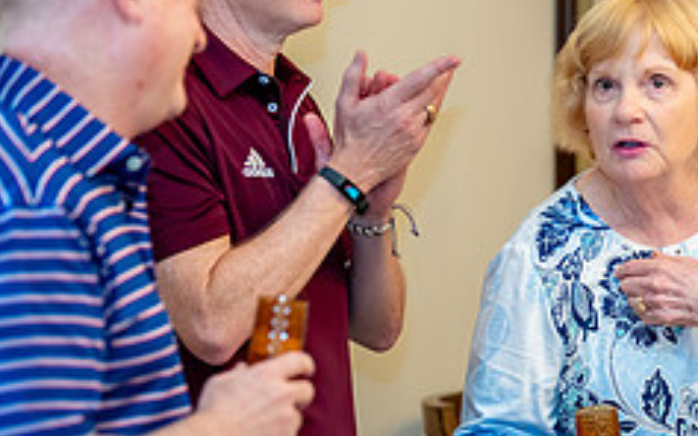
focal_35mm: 153
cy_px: 348
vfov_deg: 8.6
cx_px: 706
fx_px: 2910
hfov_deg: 13.5
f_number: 1.2
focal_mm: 50
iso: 1000
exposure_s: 1/400
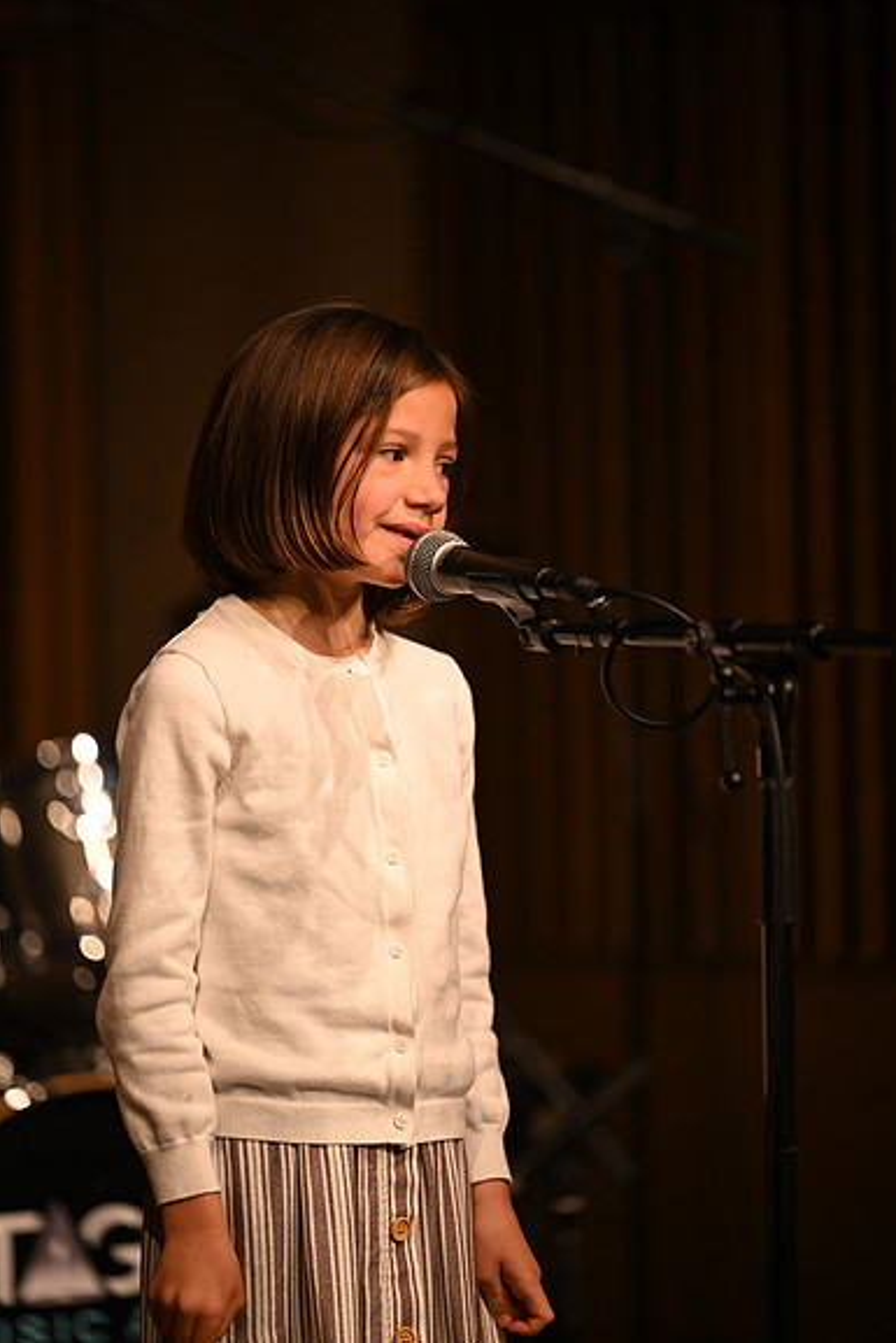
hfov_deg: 6.8
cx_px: 448
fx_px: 7499
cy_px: 670
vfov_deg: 10.2
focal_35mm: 201
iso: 1600
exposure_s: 1/500
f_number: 2.8
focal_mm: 200
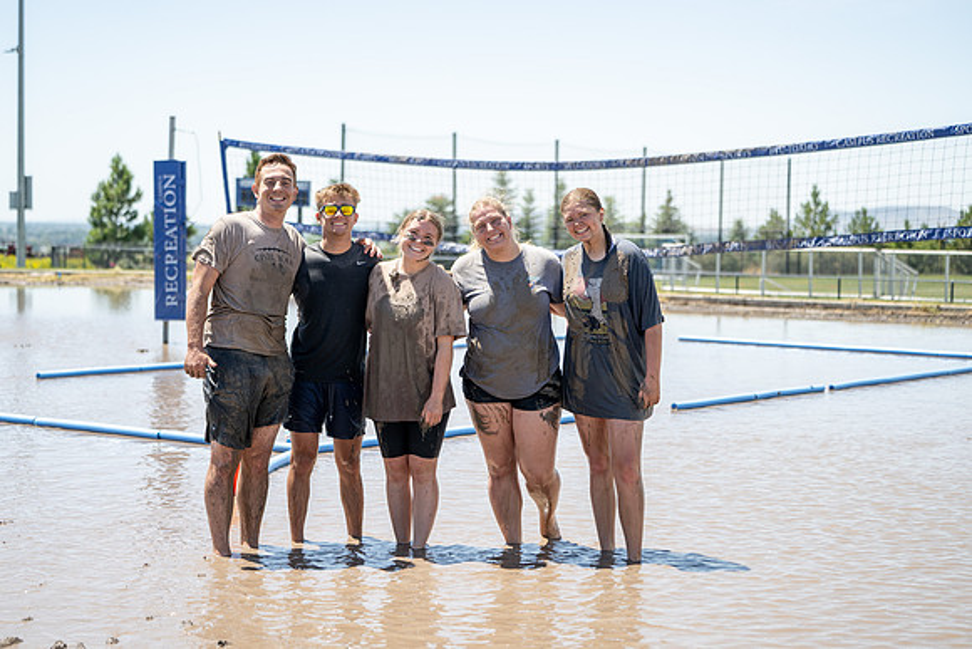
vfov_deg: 19.4
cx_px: 486
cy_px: 324
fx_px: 1893
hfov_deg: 28.8
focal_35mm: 70
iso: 100
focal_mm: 70
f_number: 2.8
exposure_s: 1/1250
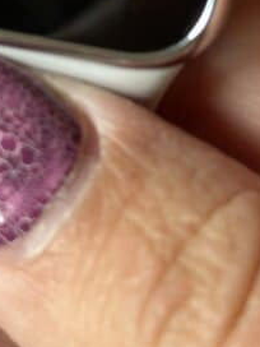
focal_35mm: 181
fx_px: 1813
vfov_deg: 10.7
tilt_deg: -61.8
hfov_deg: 8.2
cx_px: 105
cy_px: -77
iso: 125
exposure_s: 1/109
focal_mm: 6.86
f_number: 1.78
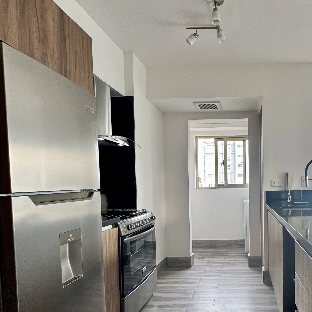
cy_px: 194
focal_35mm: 26
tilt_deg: -2.6
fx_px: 265
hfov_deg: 57.9
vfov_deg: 60.2
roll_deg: +1.0
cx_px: 233
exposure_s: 1/99
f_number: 2.2
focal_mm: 2.22
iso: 80
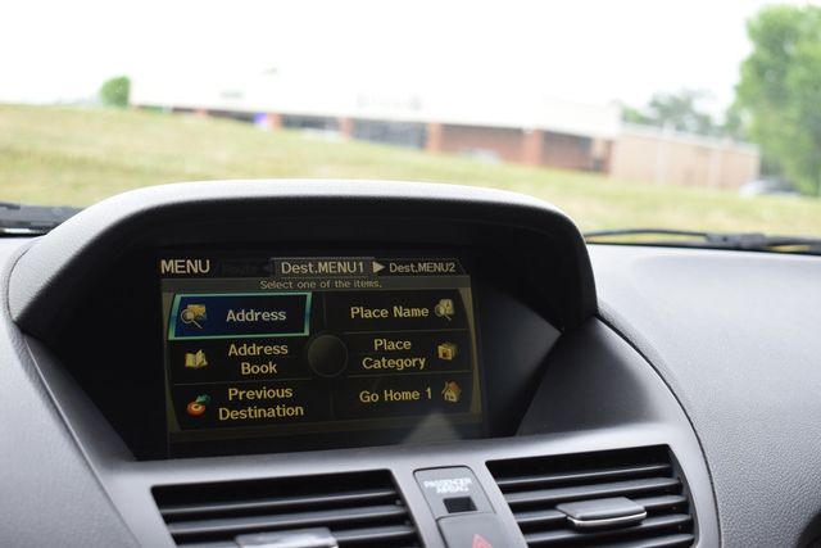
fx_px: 1163
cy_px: 274
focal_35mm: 51
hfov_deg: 38.9
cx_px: 410
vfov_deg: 26.5
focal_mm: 34
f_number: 5.6
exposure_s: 1/250
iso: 400
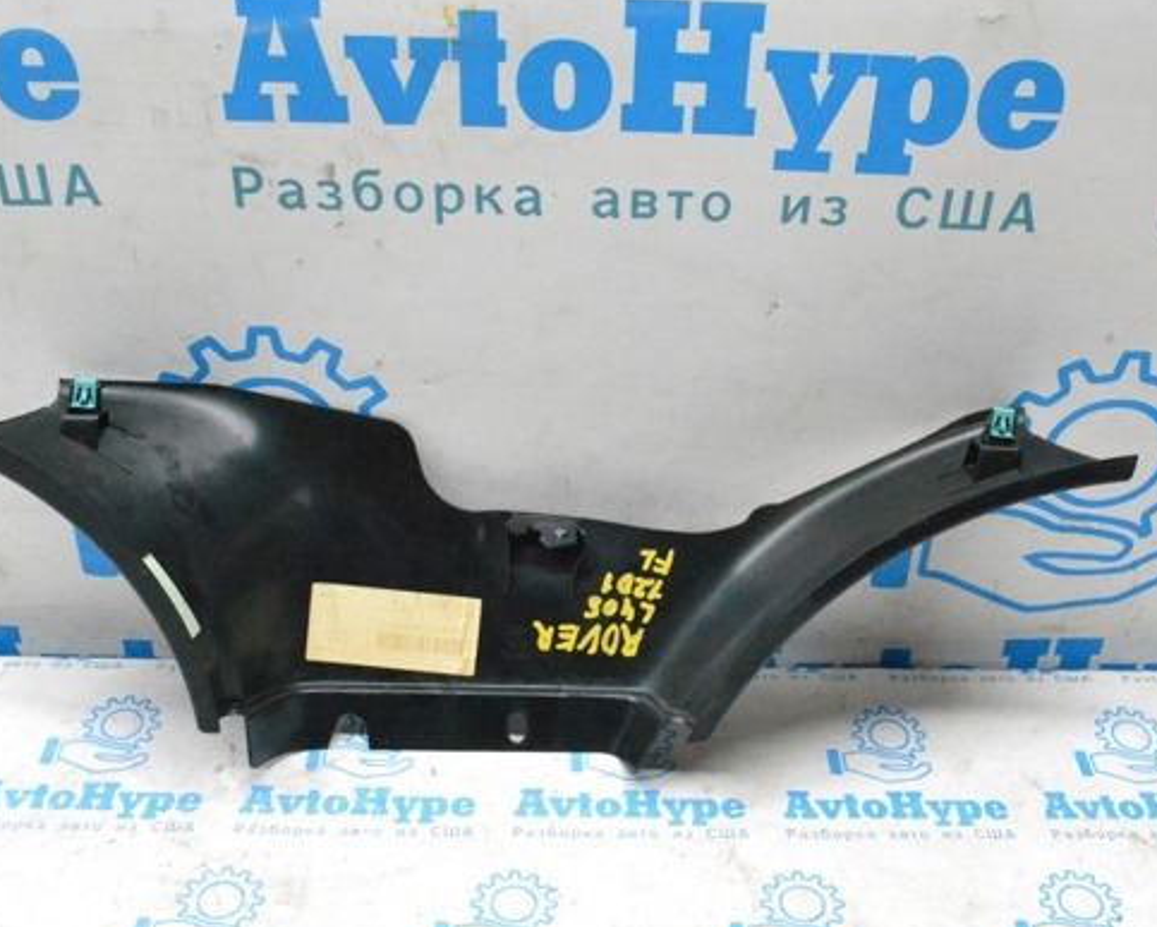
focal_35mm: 41
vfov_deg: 36.5
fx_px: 1405
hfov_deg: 44.7
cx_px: 635
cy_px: 477
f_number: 10
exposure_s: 1/125
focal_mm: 22
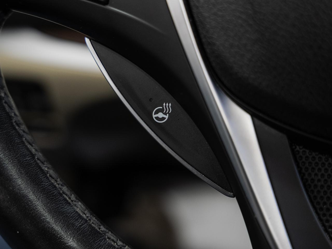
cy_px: 124
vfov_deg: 31.1
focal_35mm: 47
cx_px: 166
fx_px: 448
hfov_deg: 40.6
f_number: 3.5
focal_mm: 43.2
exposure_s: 1/50
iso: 640
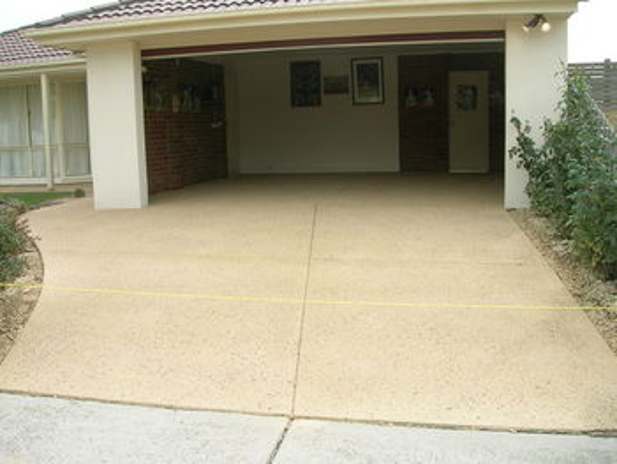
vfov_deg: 40.7
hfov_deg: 52.6
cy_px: 232
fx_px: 624
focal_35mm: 35
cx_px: 308
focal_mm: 5.4
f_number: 4.8
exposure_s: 1/202
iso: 50
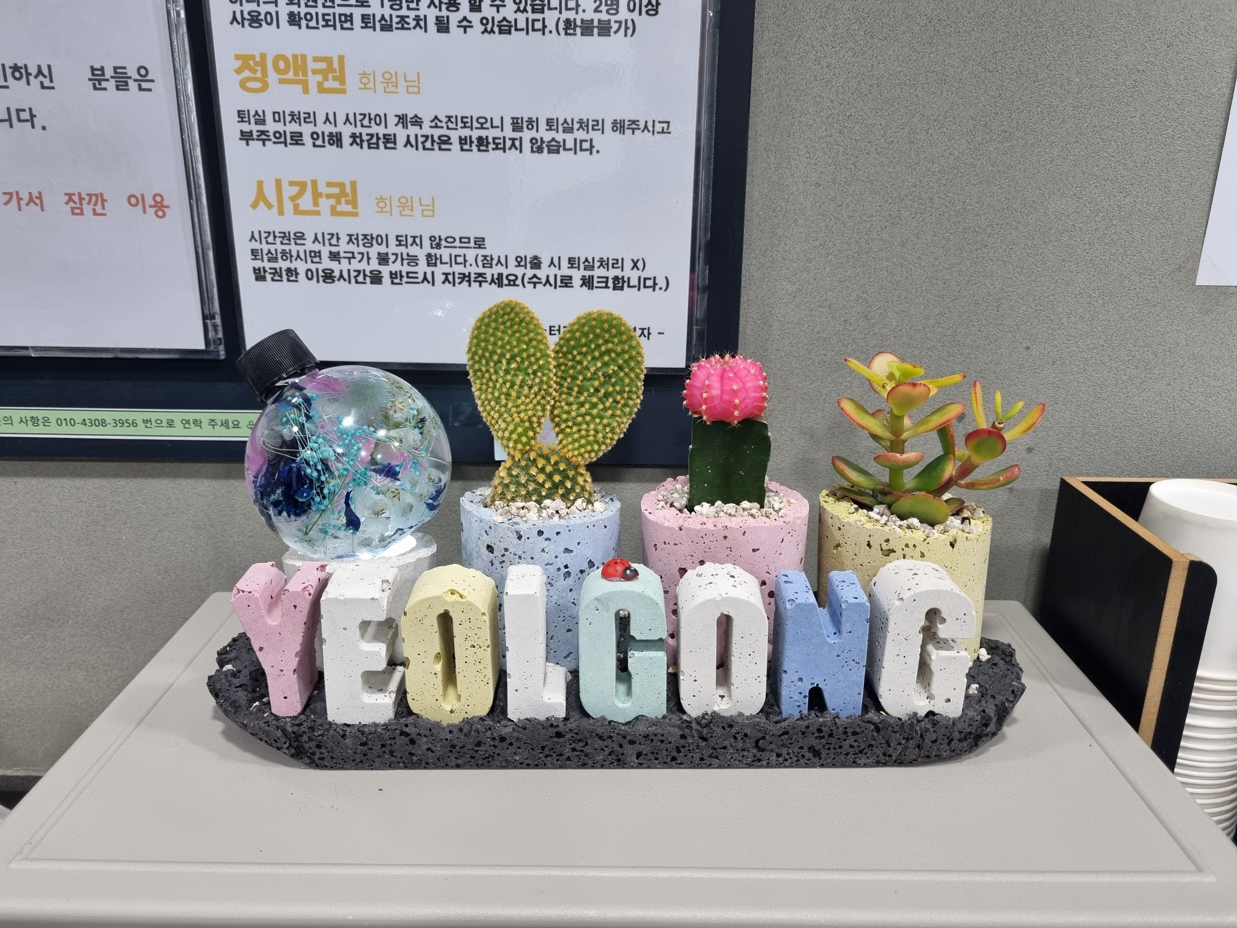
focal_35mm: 26
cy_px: 464
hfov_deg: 67.3
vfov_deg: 53.1
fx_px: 929
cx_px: 618
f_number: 1.8
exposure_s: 1/60
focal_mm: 5.4
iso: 200
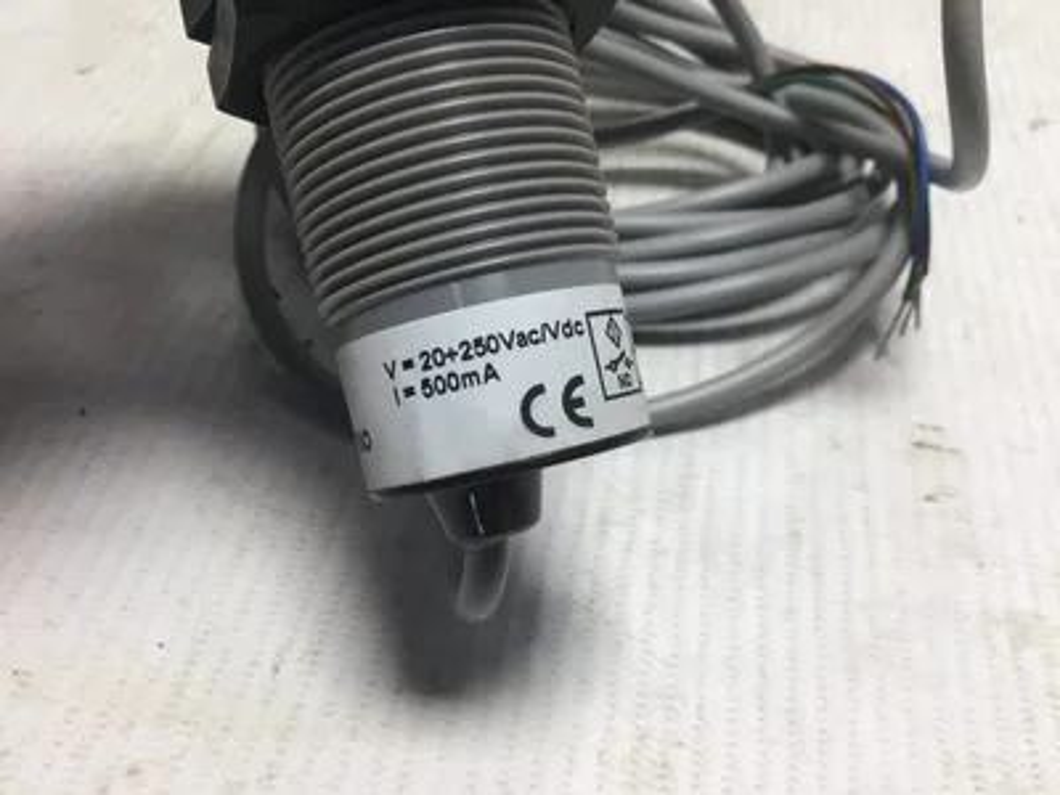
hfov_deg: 58.4
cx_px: 530
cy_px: 398
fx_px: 949
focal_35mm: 31
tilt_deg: -48.2
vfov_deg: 45.4
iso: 32
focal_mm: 3.3
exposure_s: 1/120
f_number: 2.4
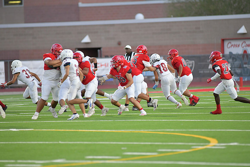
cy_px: 84
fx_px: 2084
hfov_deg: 6.9
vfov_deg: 4.6
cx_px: 125
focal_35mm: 300
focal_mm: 300
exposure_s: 1/1250
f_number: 3.5
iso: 3200
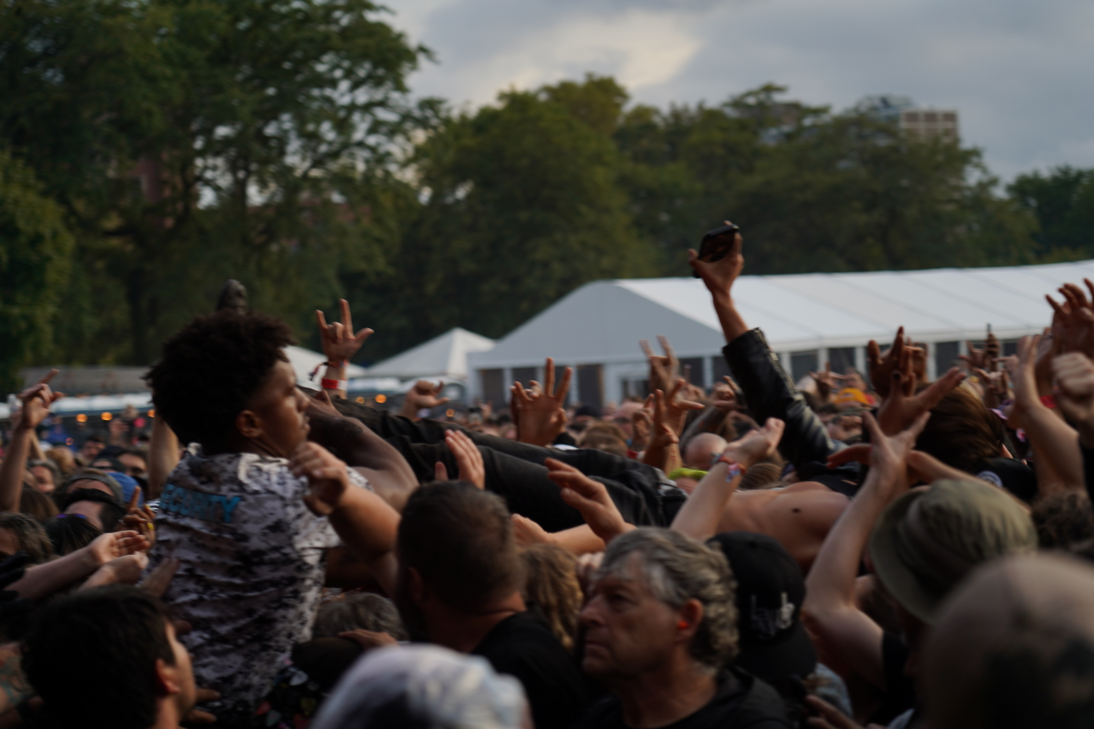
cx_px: 547
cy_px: 364
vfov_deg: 13.3
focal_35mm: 103
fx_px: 3130
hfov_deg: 19.8
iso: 100
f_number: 4.5
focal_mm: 103
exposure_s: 1/160
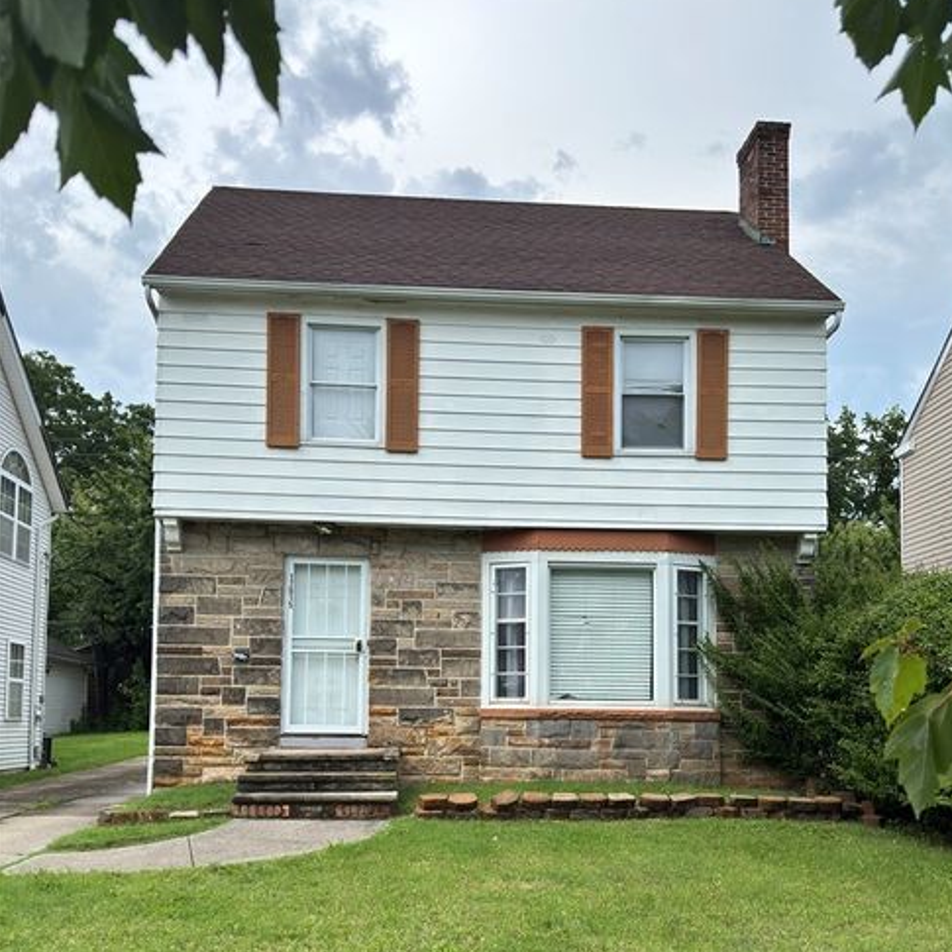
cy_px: 641
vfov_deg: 47.6
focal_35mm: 34
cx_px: 489
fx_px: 1058
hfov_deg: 48.4
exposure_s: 1/4049
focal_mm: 6.76
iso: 100
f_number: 1.78
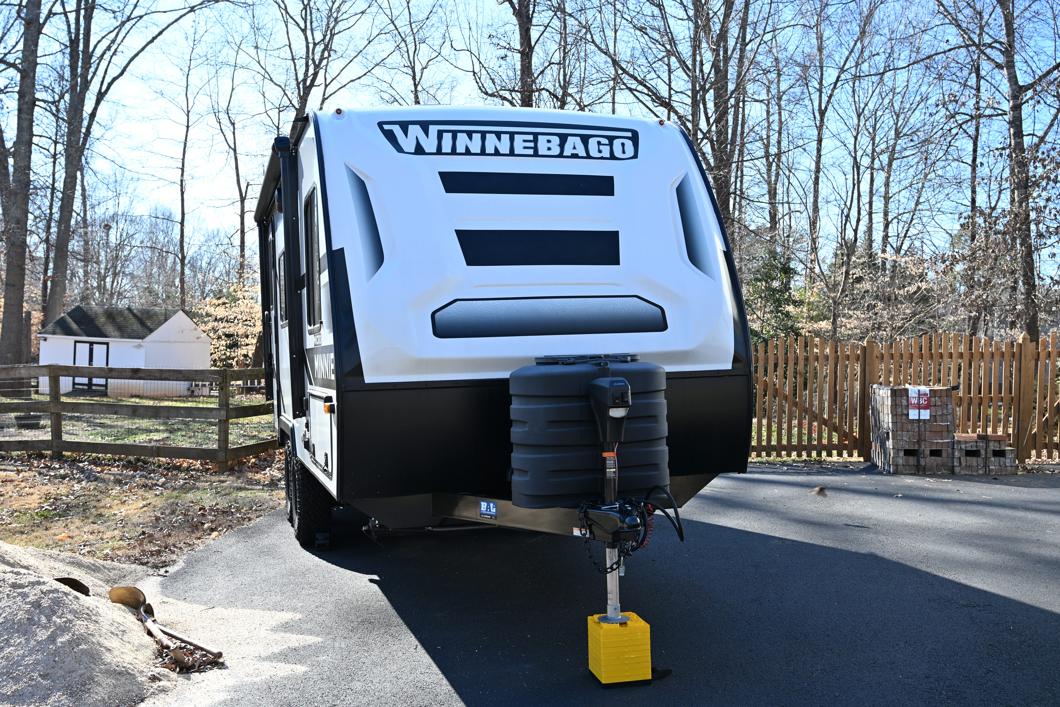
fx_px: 1030
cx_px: 530
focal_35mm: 35
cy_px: 354
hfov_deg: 54.4
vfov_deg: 37.9
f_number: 5.6
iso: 200
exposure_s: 1/250
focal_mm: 35
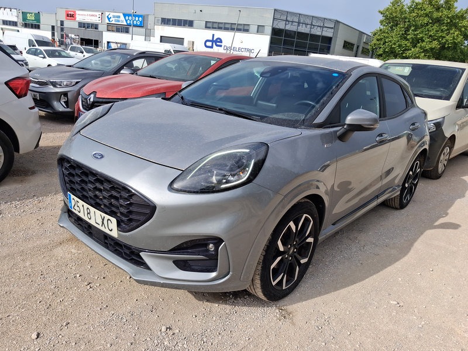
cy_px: 176
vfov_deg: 51.4
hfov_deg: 65.3
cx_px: 234
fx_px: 365
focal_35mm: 27
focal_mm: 4
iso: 20
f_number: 1.8
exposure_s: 1/557
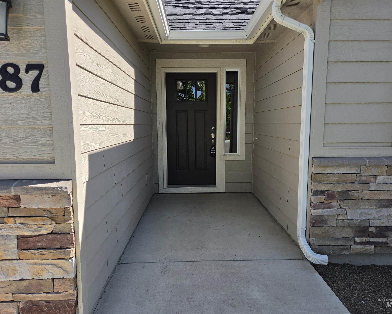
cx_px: 200
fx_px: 278
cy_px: 157
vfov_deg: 58.8
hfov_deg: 70.3
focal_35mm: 24
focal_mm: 5.4
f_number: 1.8
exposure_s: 1/3399
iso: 80
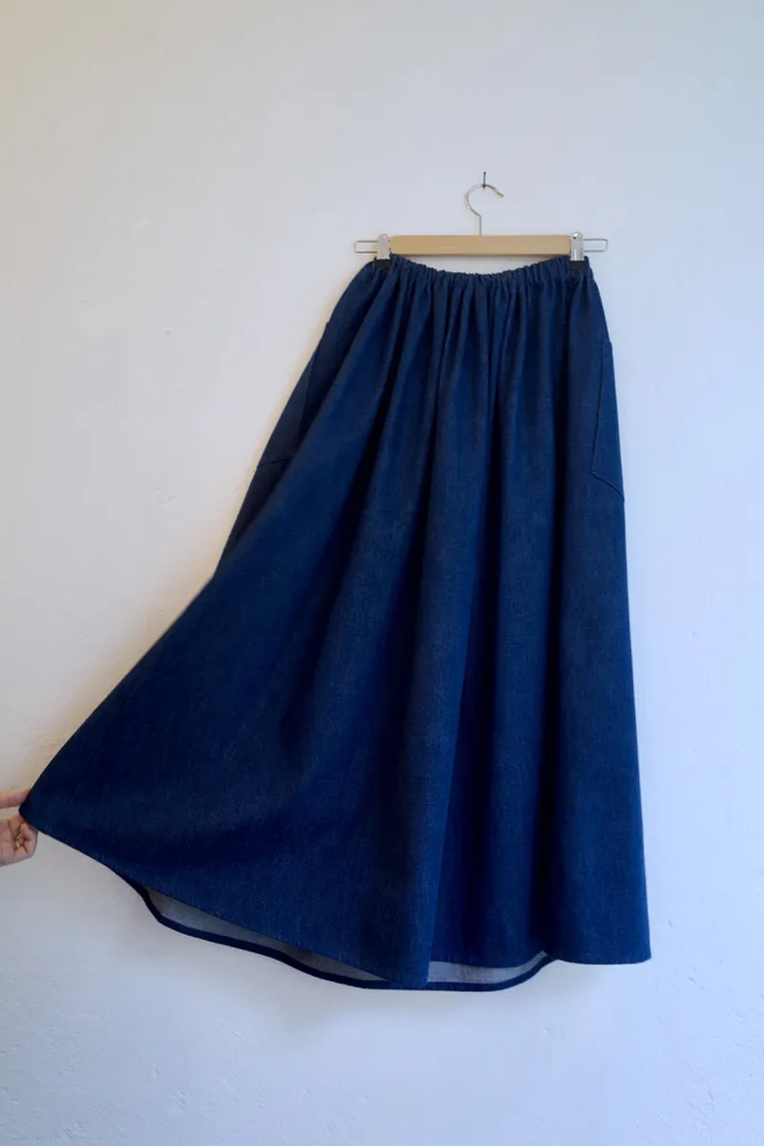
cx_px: 382
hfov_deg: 46.4
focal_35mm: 28
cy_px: 573
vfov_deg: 65.5
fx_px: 891
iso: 800
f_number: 2.8
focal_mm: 18.3
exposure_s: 1/40
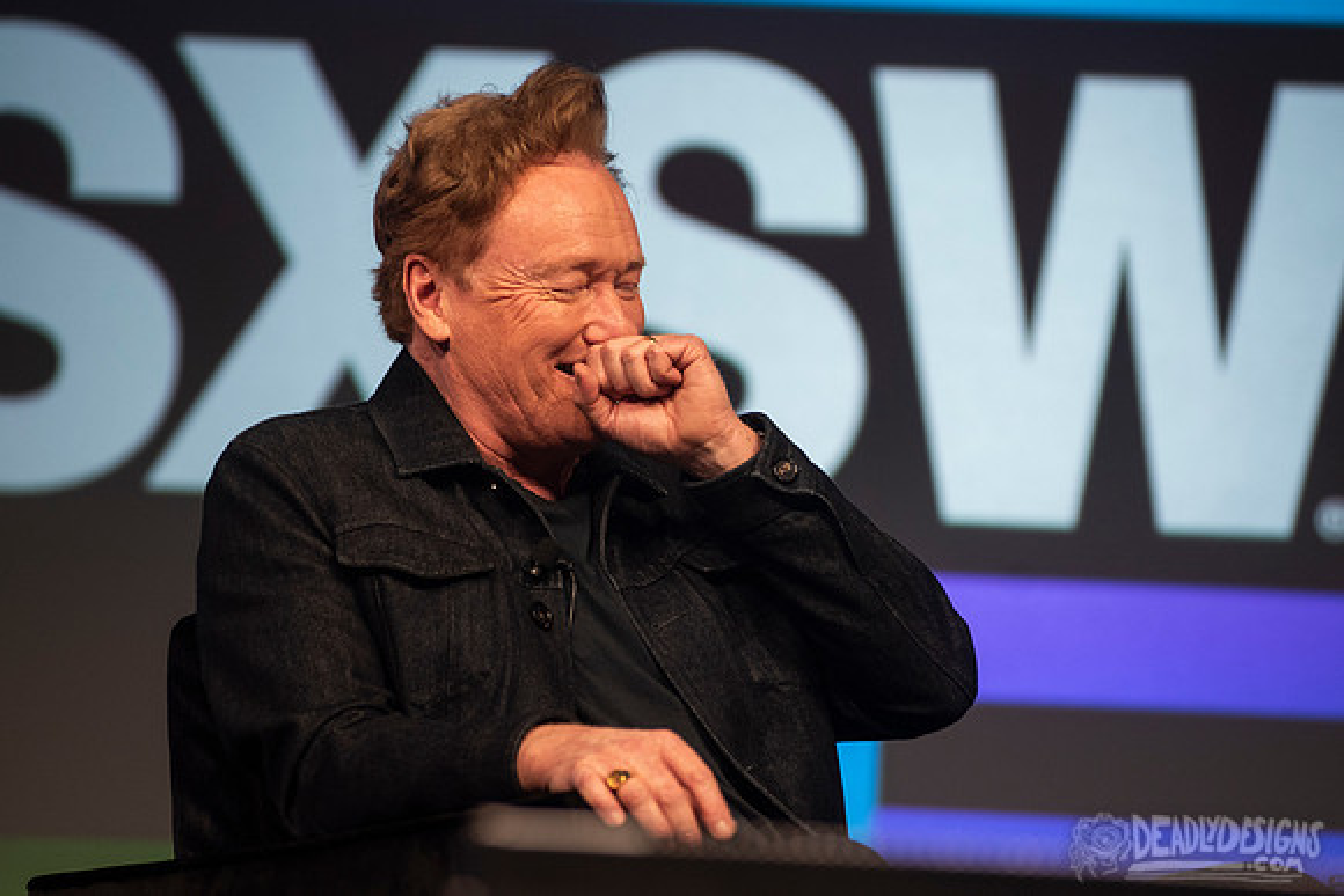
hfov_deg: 10.0
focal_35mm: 205
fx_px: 7657
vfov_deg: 6.7
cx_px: 669
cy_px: 401
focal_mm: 170
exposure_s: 1/320
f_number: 4
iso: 1250
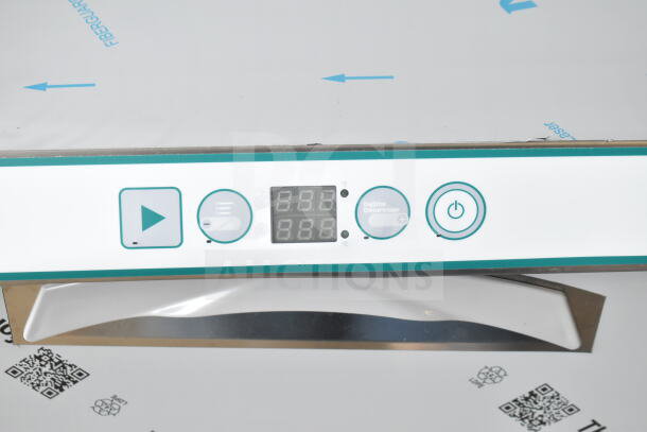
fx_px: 1483
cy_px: 216
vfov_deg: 16.6
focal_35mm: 82
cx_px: 324
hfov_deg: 24.6
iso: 1600
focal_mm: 55
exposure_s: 1/160
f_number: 6.3
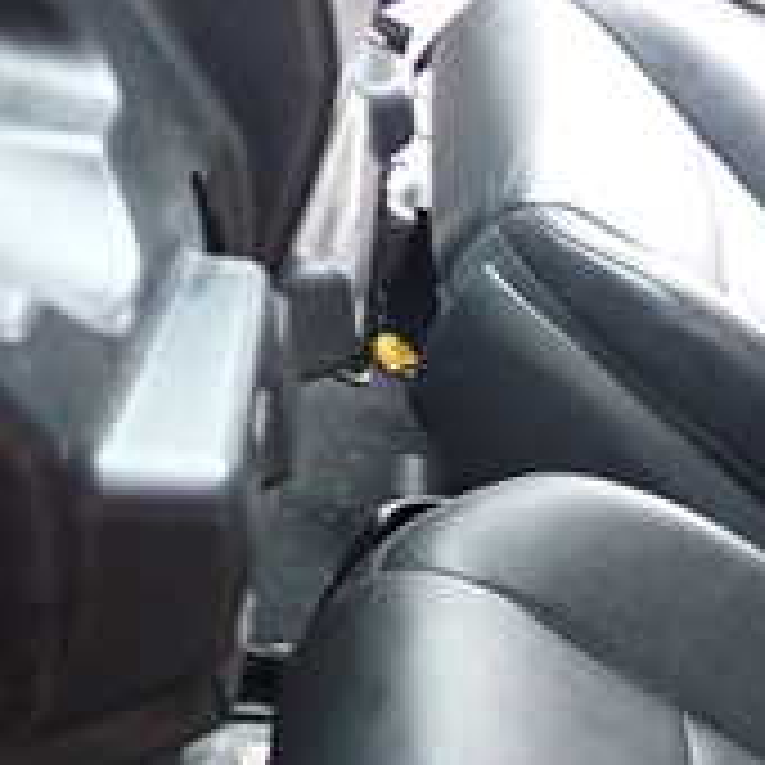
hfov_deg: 18.0
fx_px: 1950
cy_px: 860
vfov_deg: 21.0
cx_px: 1346
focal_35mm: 78
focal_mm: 4.5
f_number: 2
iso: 500
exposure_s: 1/30
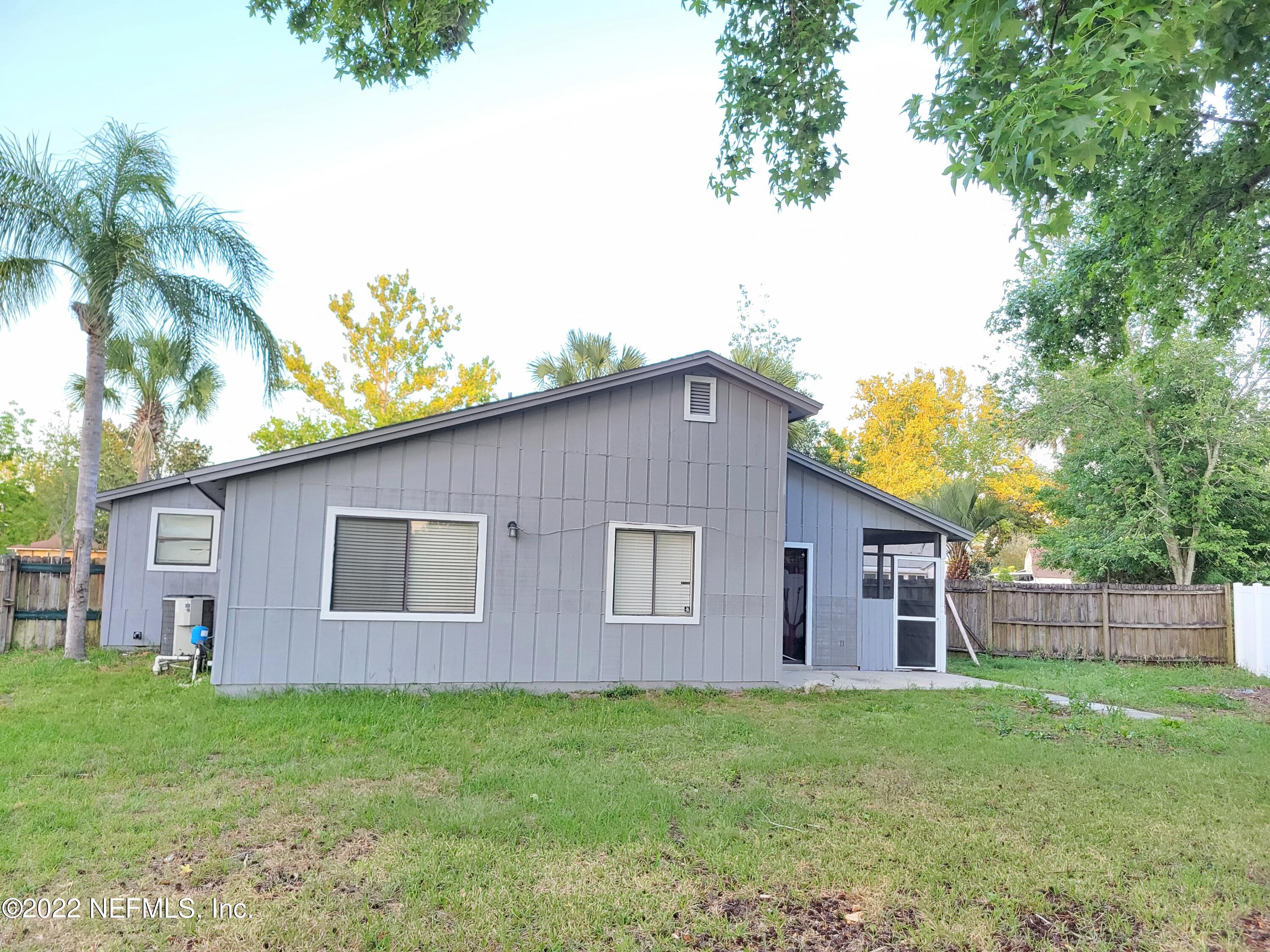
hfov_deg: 67.3
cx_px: 635
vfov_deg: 53.1
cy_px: 476
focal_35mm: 26
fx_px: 954
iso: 320
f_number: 1.8
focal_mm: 5.4
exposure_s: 1/120
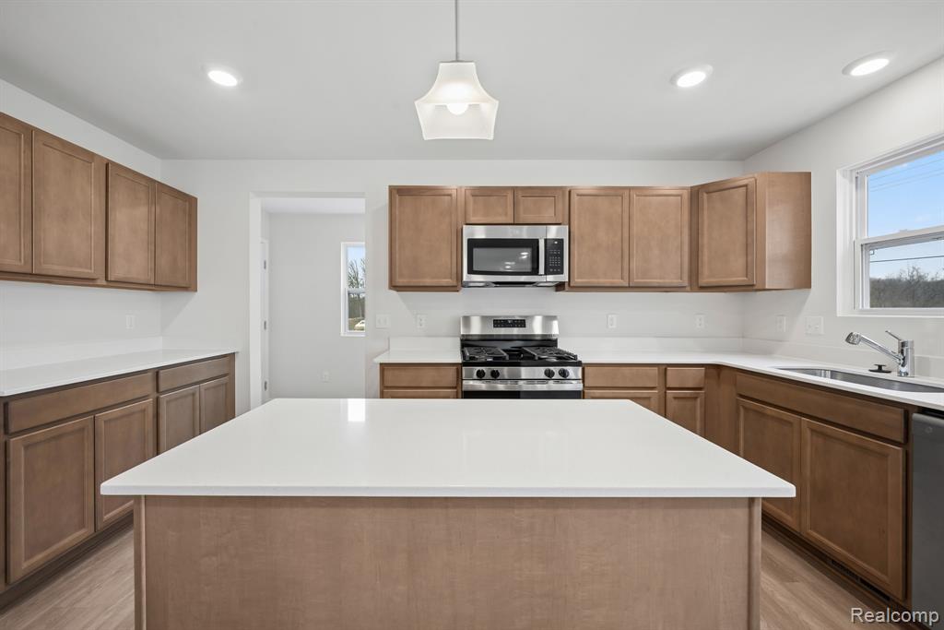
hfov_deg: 104.2
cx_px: 472
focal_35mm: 14
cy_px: 315
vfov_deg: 81.2
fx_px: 367
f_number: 9
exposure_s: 1.3
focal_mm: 14
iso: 64
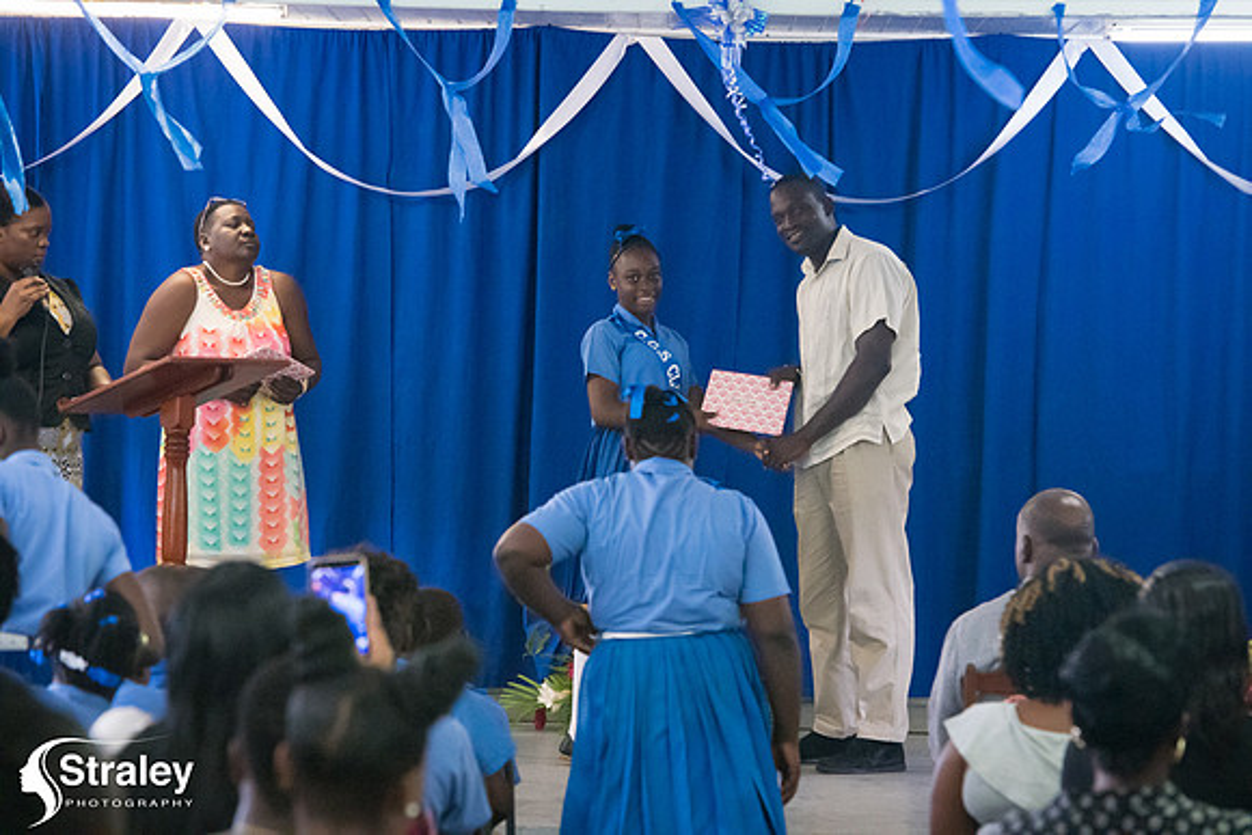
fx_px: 5392
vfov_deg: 8.9
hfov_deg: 13.2
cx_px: 626
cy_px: 418
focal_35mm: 155
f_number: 6.3
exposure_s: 1/200
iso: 20000
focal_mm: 155
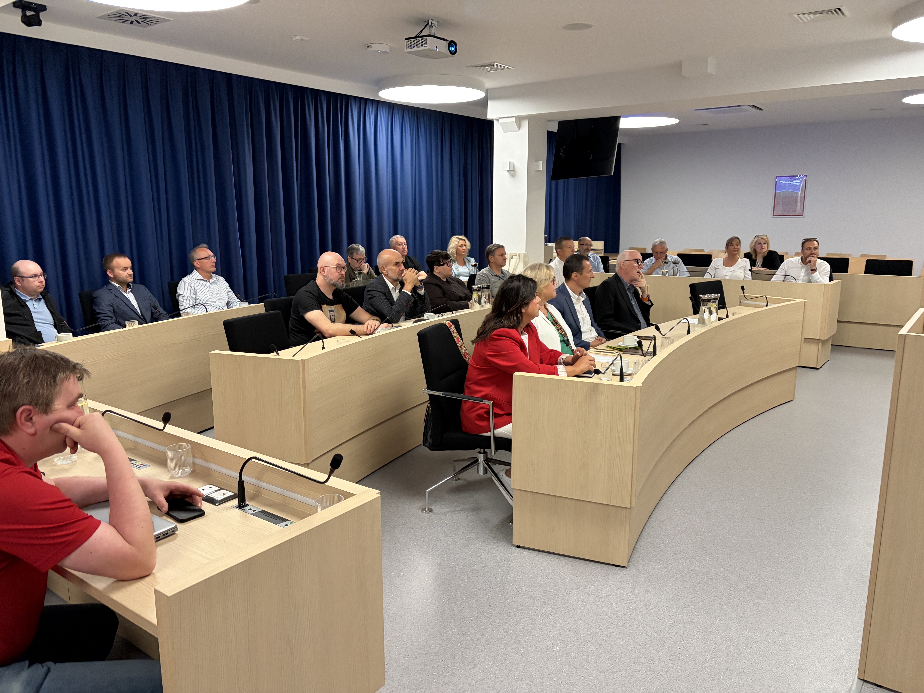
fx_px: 694
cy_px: 346
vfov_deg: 53.1
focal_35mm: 26
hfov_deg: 67.3
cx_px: 462
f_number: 1.6
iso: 320
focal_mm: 5.96
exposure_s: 1/50
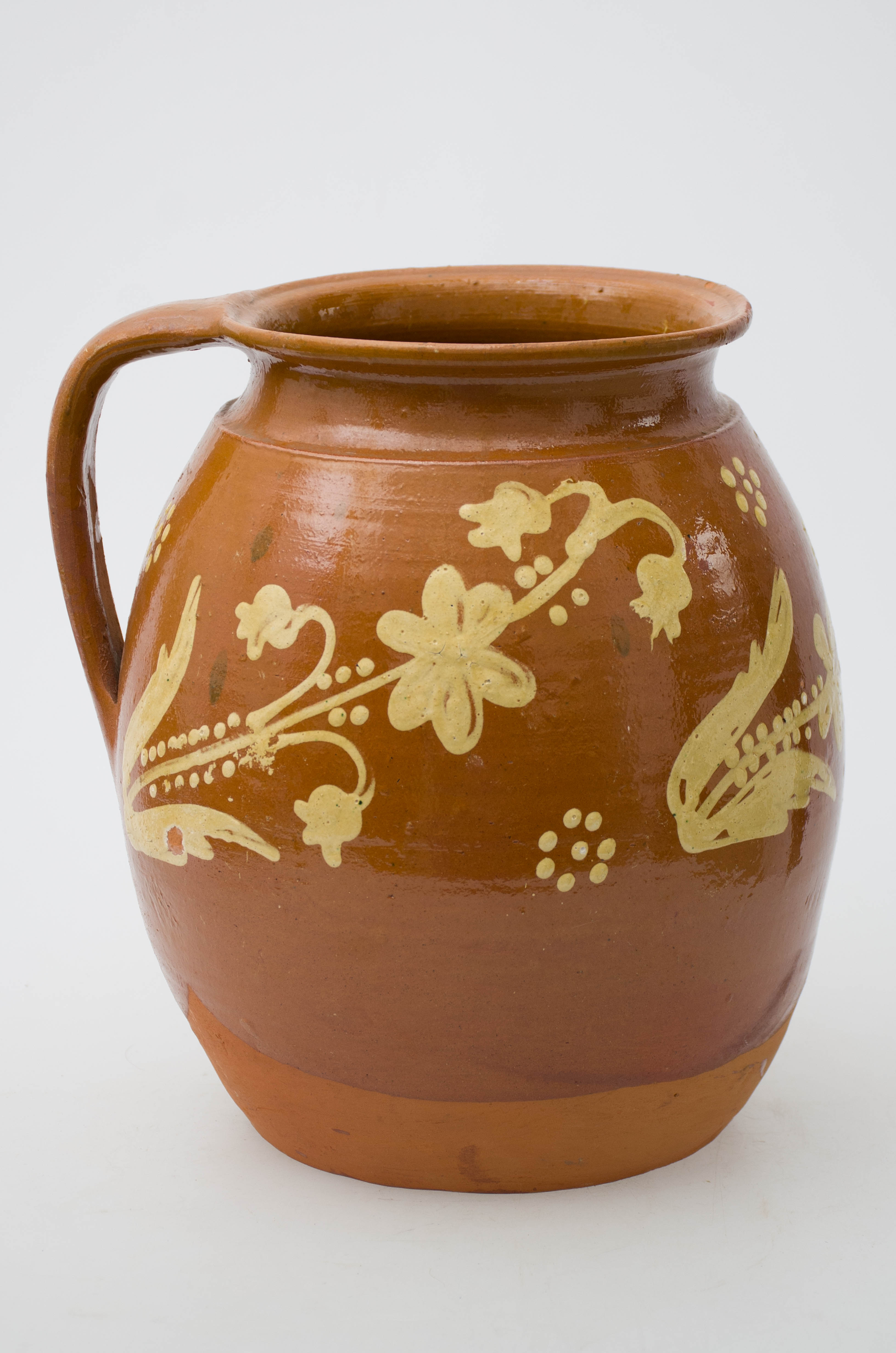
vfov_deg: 26.0
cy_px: 676
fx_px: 2925
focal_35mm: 78
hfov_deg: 17.4
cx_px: 448
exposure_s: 1/125
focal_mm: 52
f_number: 6.3
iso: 160
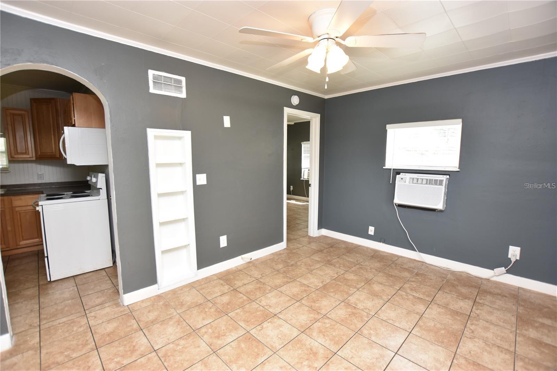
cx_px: 278
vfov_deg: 77.3
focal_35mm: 15
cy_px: 186
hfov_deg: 100.4
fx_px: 232
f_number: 4
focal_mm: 10
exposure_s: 1/60
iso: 280
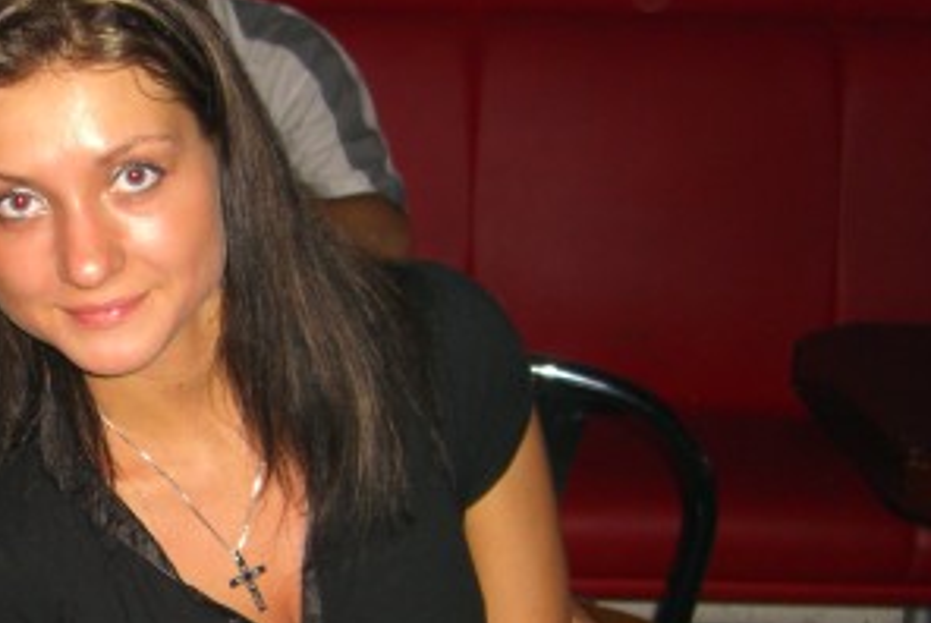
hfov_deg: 24.3
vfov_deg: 17.0
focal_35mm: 80
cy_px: 444
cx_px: 16
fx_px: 2071
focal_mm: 7.9
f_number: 2.8
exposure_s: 1/60
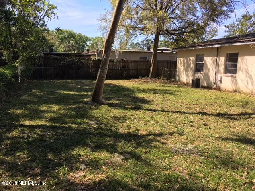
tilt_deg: -8.9
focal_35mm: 29
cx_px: 128
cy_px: 96
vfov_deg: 48.2
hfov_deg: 61.7
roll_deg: -2.2
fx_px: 214
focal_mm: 4.15
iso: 25
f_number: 2.2
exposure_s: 1/657
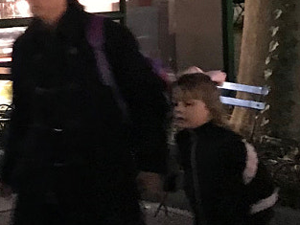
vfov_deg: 10.1
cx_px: -380
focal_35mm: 143
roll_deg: +1.1
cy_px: -86
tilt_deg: +1.0
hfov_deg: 11.7
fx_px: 1240
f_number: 1.8
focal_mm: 3.99
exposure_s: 1/7
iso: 100
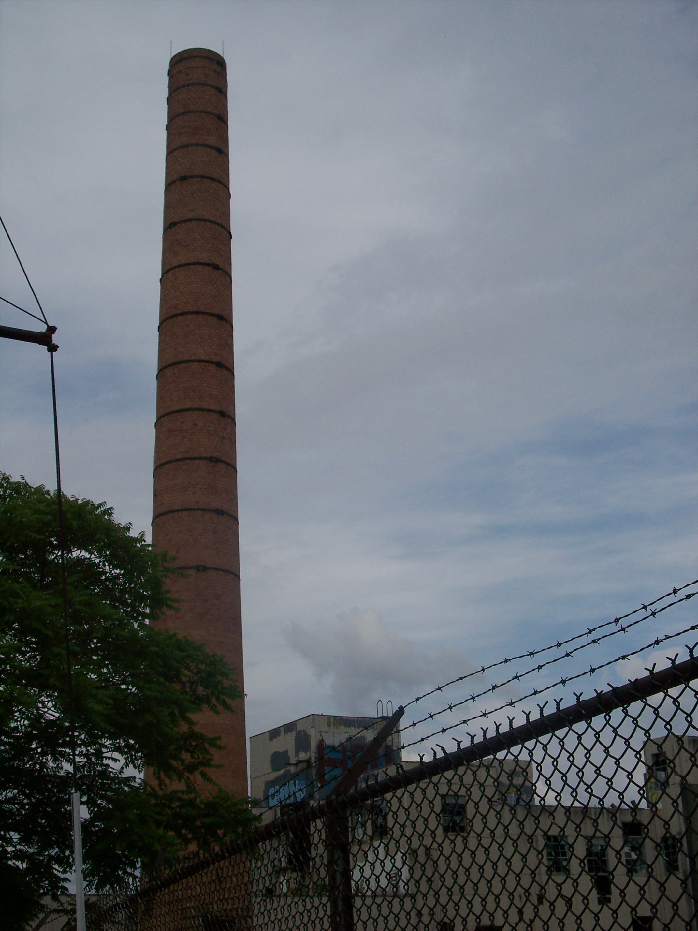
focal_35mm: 52
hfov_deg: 28.0
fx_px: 1398
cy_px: 466
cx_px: 349
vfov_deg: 36.8
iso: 100
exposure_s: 1/1000
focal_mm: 10.7
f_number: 6.7
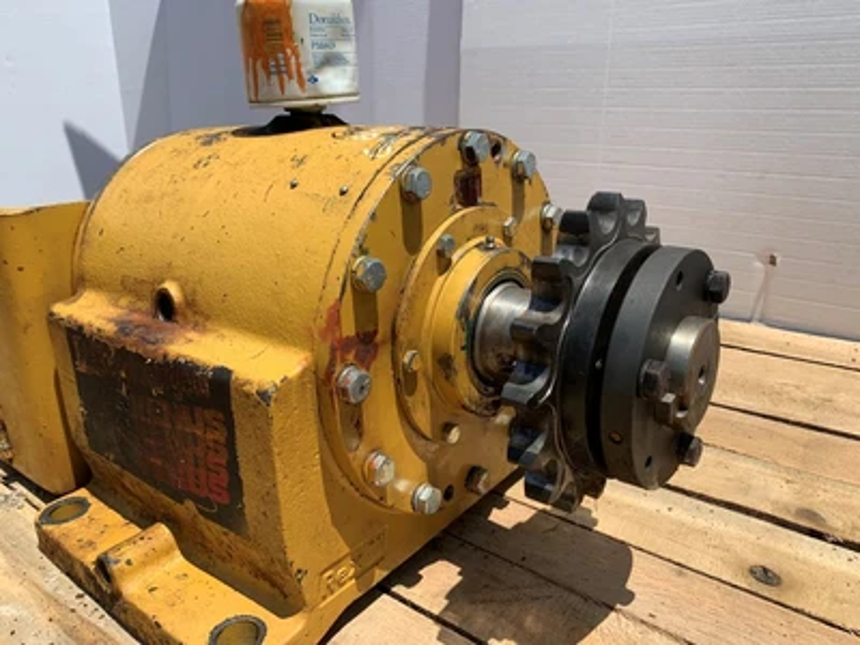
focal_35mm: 26
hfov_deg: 67.3
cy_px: 322
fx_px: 646
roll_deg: +0.4
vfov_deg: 53.1
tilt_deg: -19.1
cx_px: 430
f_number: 1.8
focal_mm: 4.25
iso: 25
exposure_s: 1/2421
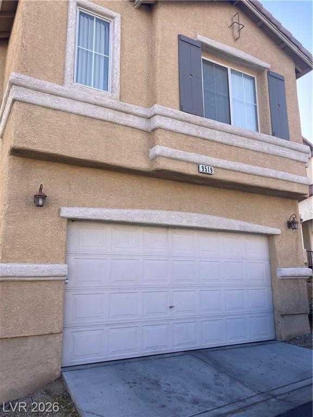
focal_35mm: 28
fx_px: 338
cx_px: 156
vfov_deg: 63.4
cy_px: 208
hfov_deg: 49.7
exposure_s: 1/600
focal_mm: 3.99
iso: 20
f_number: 1.8
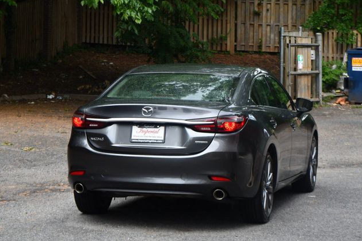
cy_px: 120
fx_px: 1146
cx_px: 184
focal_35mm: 114
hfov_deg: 18.0
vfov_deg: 12.0
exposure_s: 1/250
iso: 400
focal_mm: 75
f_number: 5.6
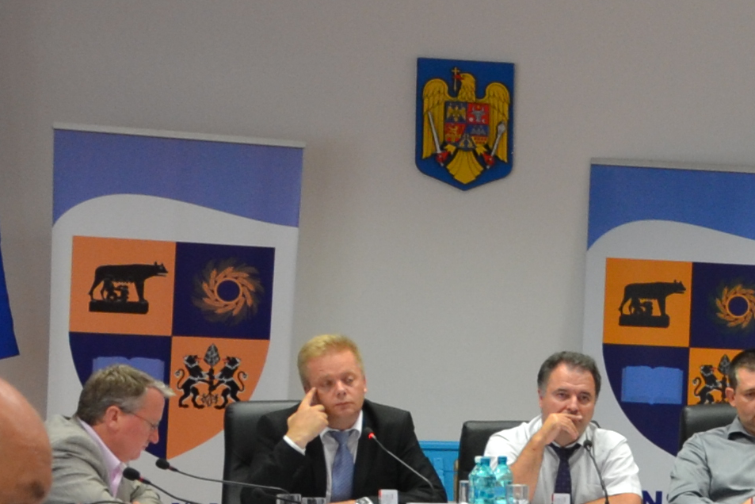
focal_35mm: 174
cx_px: 1784
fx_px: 3650
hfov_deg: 10.3
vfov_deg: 7.9
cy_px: 493
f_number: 3.8
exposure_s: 1/30
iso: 400
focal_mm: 24
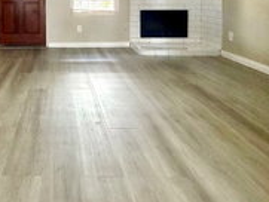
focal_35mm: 33
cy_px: 1
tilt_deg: -3.2
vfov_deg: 38.4
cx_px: 51
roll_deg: +1.0
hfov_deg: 51.6
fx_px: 257
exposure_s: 1/60
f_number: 2.2
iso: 400
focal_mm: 2.22
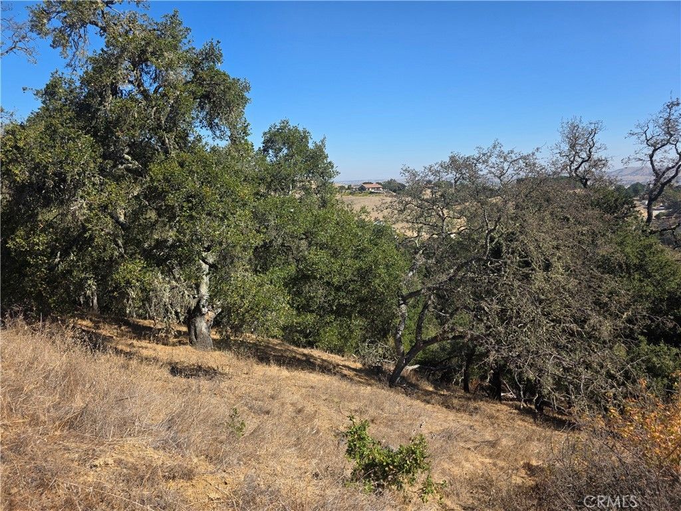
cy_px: 256
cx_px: 340
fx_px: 452
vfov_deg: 58.9
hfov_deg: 73.9
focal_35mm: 23
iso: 80
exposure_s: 1/4237
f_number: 1.7
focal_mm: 6.3
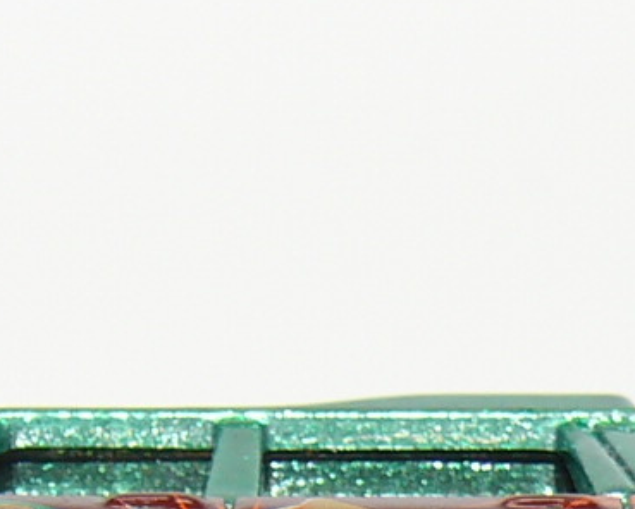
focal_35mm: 410
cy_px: 925
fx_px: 7714
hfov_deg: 4.7
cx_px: 141
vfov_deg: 3.8
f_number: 4
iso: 100
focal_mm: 13.2
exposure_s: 1/30
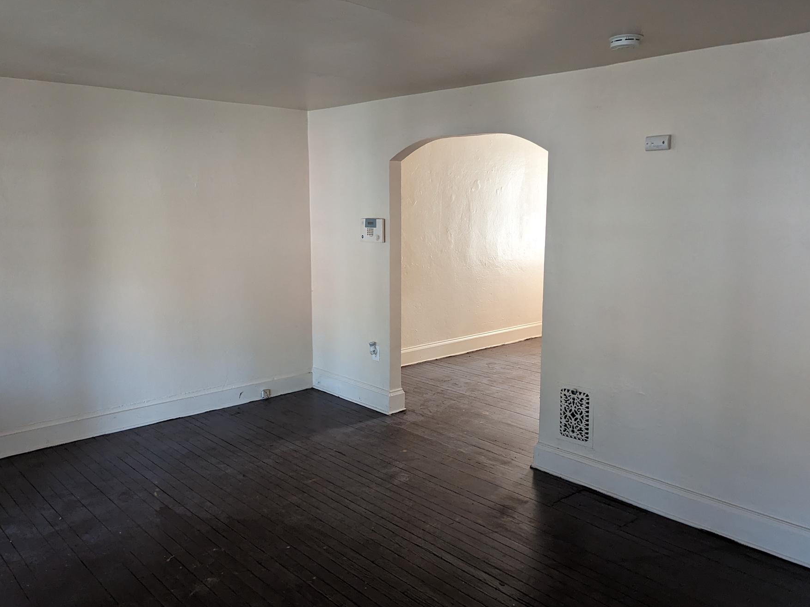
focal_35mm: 28
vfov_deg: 49.7
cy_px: 293
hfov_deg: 63.4
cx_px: 383
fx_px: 655
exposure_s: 1/115
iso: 1070
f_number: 1.85
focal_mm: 6.81
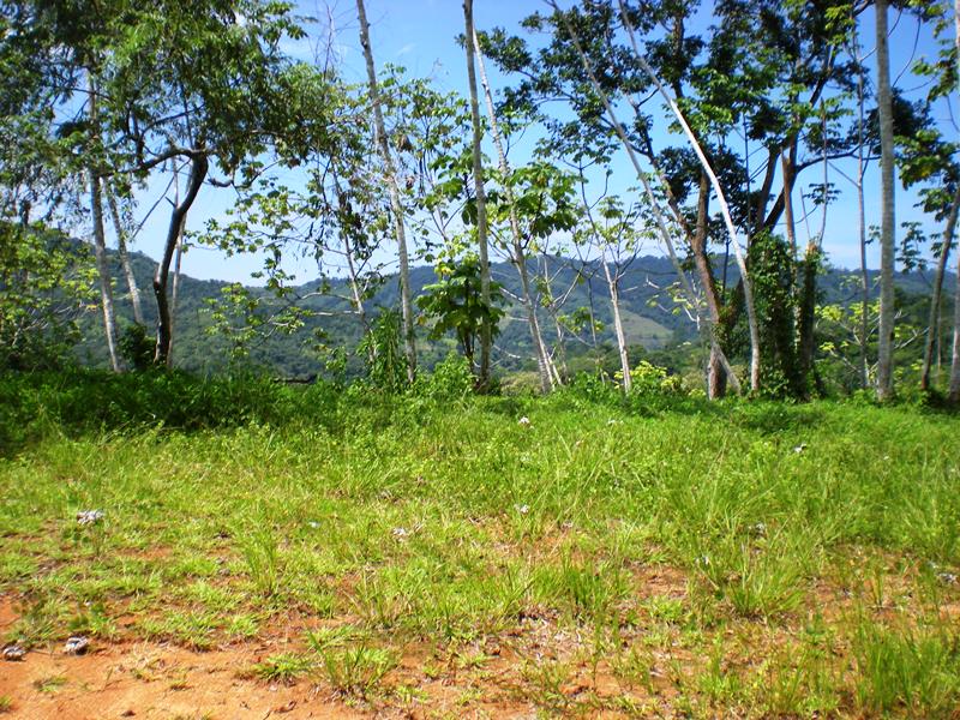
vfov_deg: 37.7
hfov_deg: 49.0
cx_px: 480
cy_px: 360
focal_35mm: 38
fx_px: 1054
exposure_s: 1/368
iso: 64
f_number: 4.6
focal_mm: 6.3
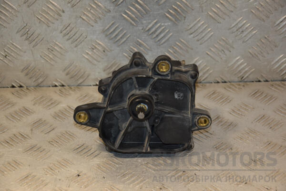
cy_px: 96
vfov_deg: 13.0
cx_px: 143
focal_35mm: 105
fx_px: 834
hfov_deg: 19.5
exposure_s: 1/200
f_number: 5.3
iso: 800
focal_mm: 70
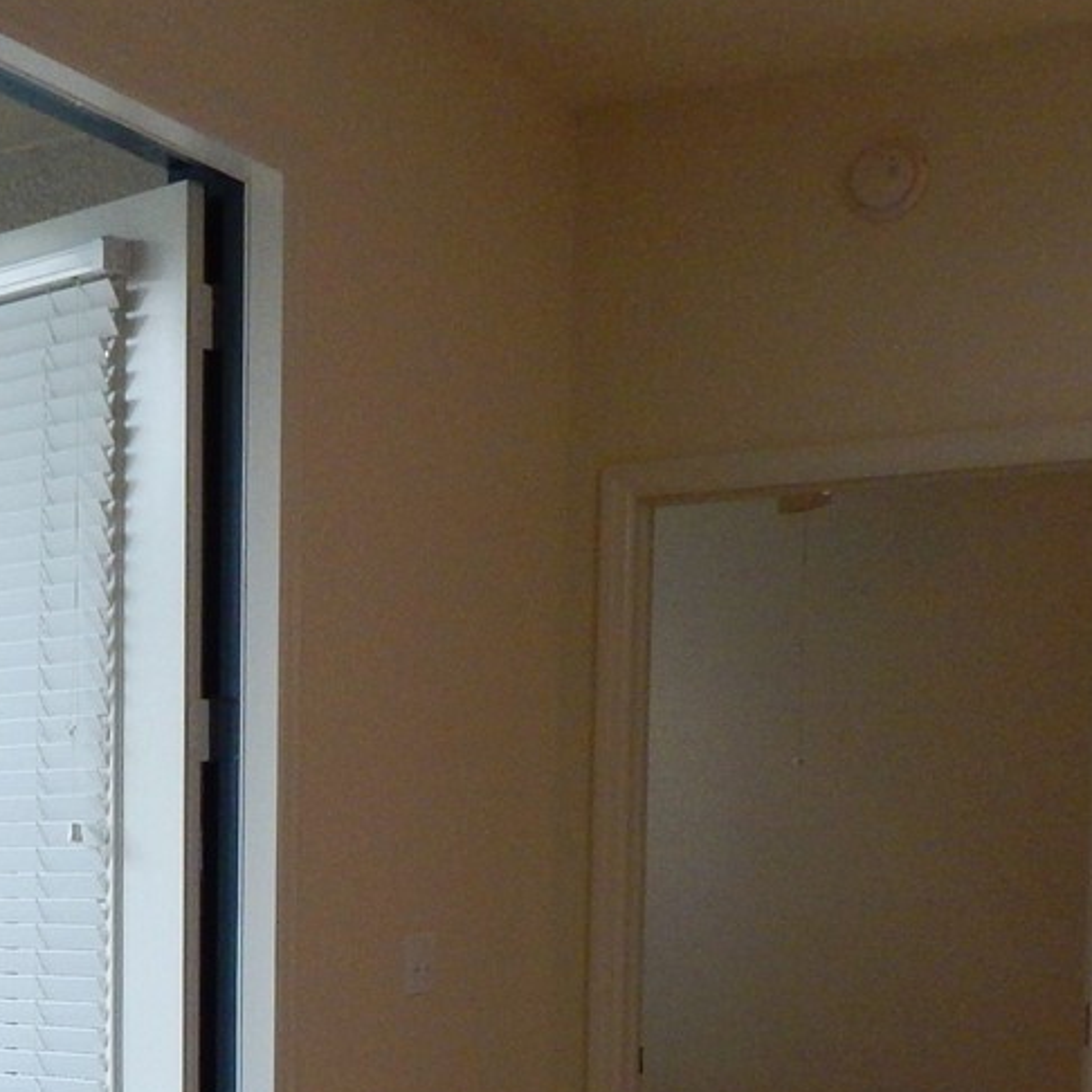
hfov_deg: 25.6
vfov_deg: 25.7
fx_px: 2284
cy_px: 1067
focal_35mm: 64
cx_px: 0
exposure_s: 1/50
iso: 125
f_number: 3
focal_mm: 4
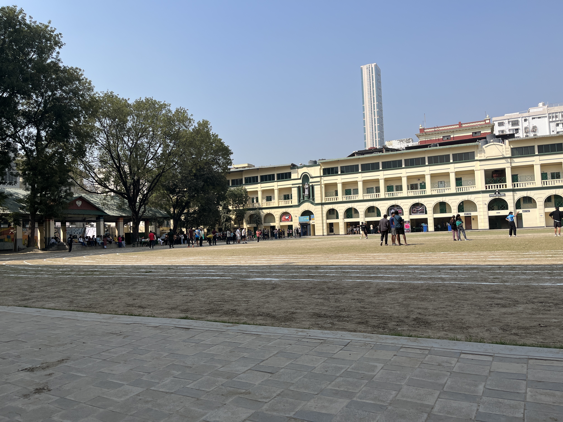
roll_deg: +2.8
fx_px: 423
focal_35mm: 26
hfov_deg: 67.3
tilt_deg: +3.1
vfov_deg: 53.1
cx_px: 282
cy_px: 211
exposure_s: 1/3521
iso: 50
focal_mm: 5.1
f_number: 1.6
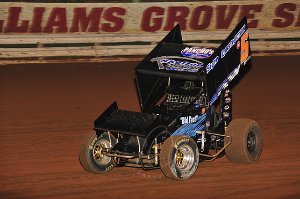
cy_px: 98
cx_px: 155
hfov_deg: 15.8
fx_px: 1082
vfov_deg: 10.5
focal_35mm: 130
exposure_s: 1/320
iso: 800
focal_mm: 125
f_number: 6.3
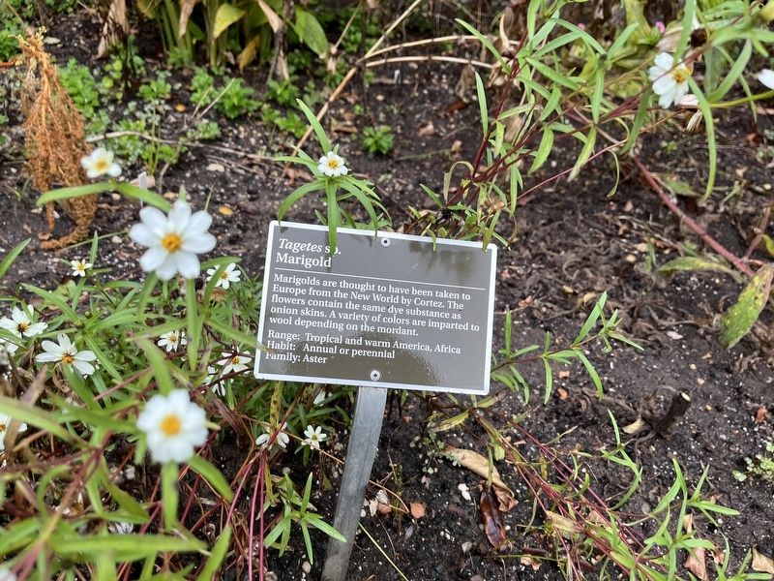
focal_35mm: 26
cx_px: 387
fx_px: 581
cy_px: 290
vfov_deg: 53.1
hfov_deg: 67.3
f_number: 1.6
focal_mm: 5.1
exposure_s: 1/121
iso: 50
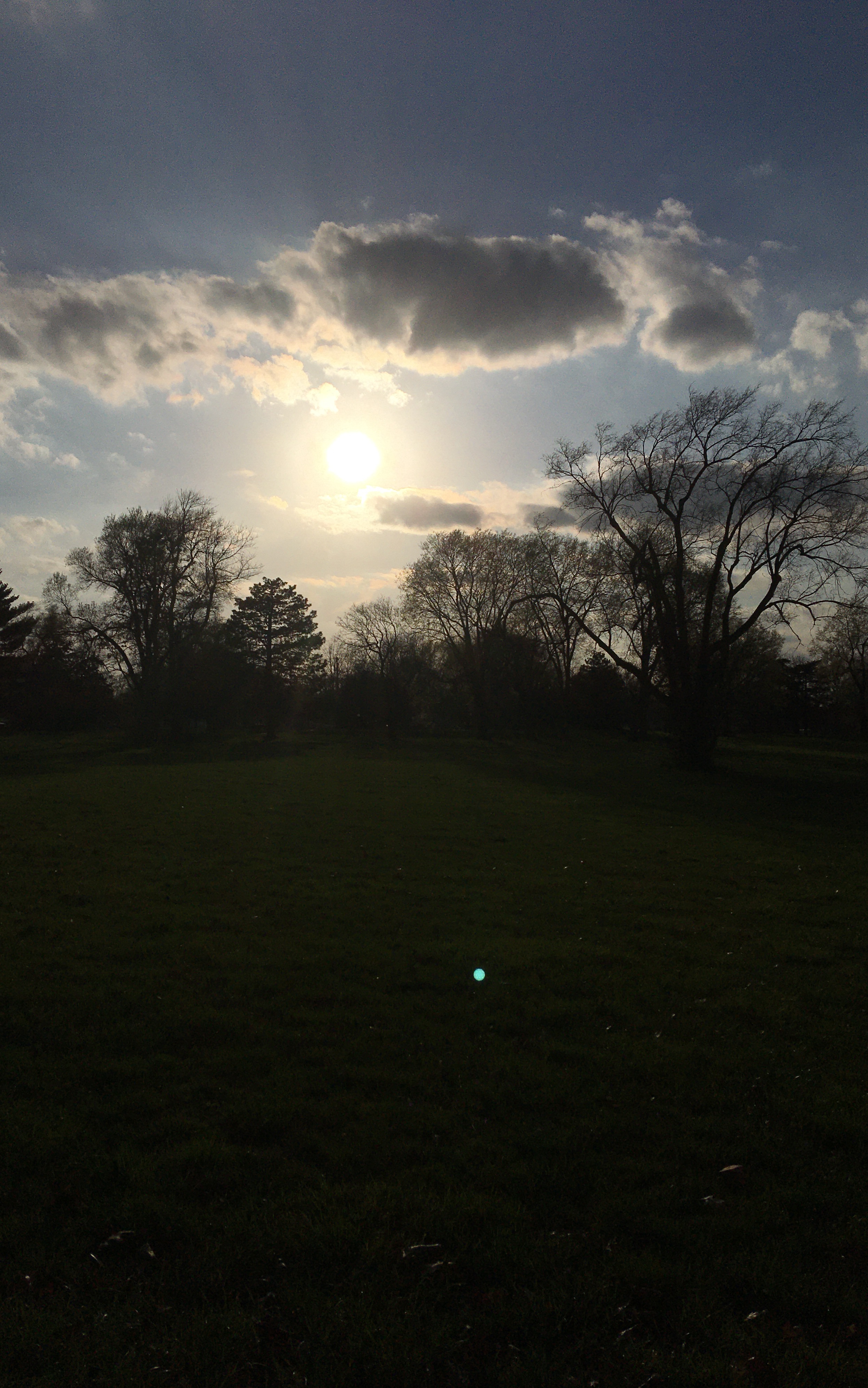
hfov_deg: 40.6
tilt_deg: +1.6
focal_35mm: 31
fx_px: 1173
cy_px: 697
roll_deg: +0.6
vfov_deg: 61.2
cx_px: 415
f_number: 2.2
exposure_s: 1/38462
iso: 25
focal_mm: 4.15
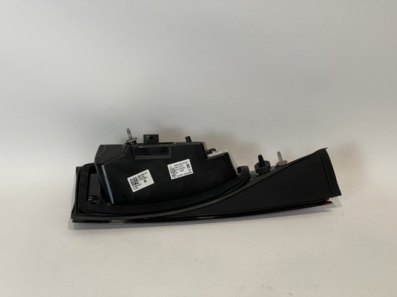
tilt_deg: -28.3
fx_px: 733
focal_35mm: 64
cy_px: 148
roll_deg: -0.8
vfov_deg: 22.9
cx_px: 198
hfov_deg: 30.3
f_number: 2.2
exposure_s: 1/50
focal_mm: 7.5
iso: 125
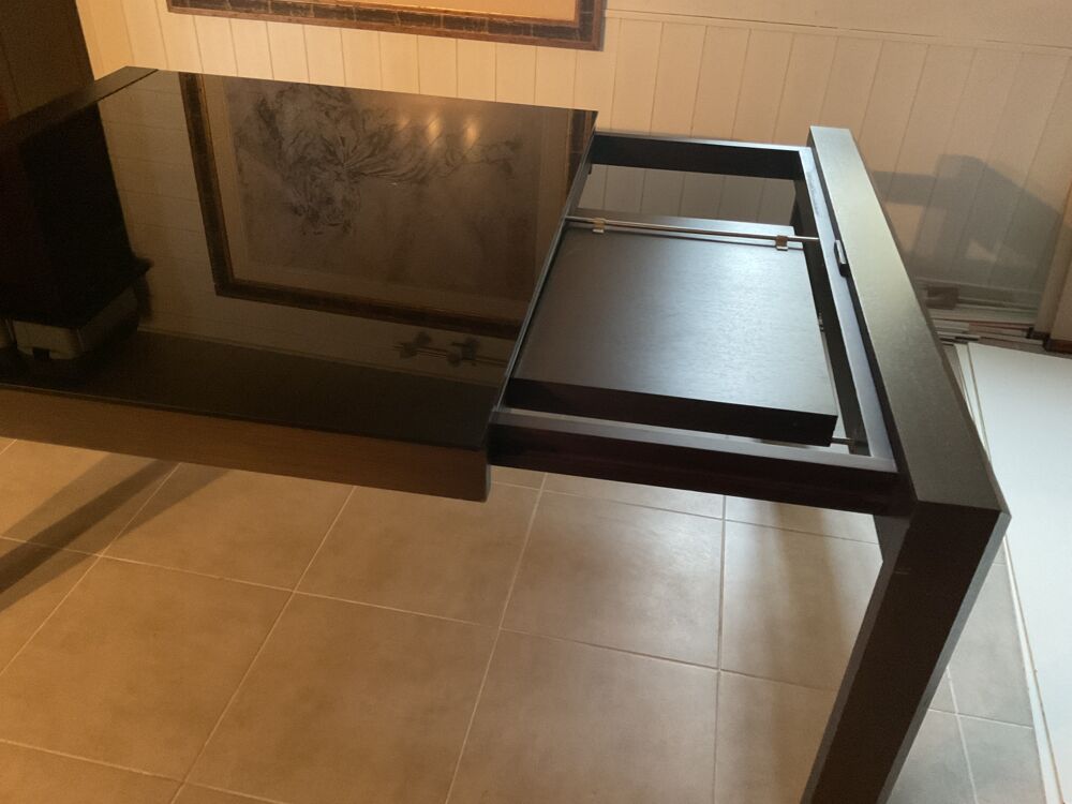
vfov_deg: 48.2
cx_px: 536
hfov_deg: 61.7
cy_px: 402
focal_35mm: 29
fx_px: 898
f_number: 1.8
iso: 500
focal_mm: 3
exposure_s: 1/30
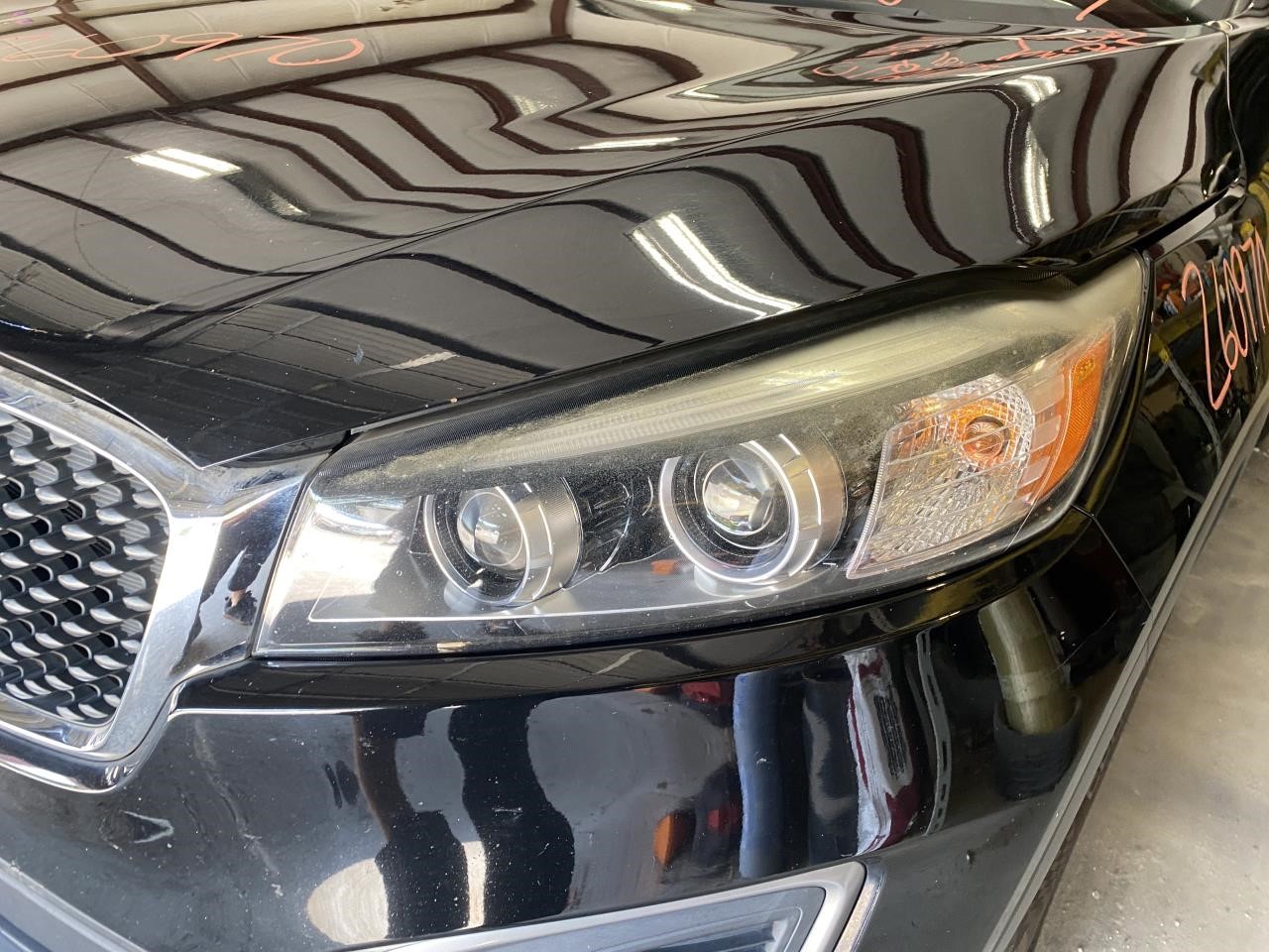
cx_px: 634
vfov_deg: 53.1
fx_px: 953
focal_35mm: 26
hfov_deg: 67.3
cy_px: 476
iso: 125
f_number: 1.8
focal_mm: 4.25
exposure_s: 1/72
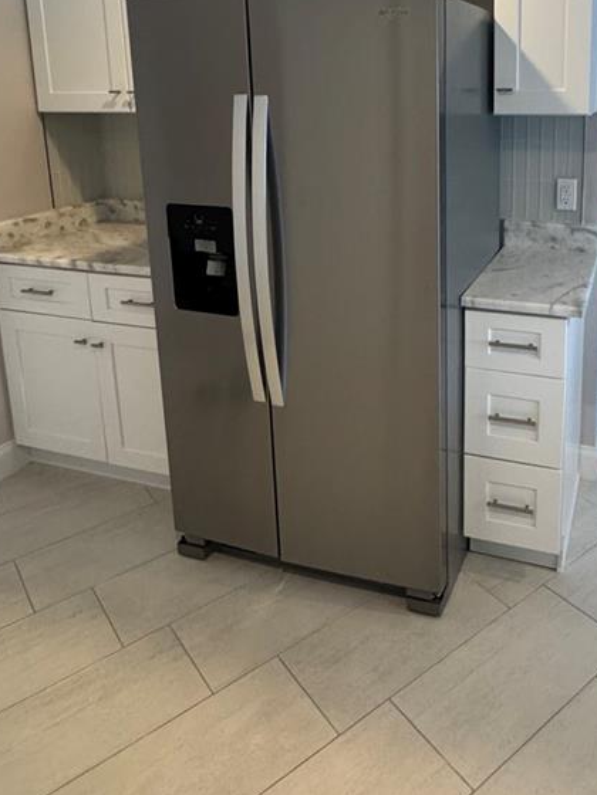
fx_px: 690
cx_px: 415
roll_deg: +1.1
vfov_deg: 57.2
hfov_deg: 45.8
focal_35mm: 30
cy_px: 209
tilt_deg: -11.4
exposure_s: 1/120
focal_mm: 2.22
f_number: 2.2
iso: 320
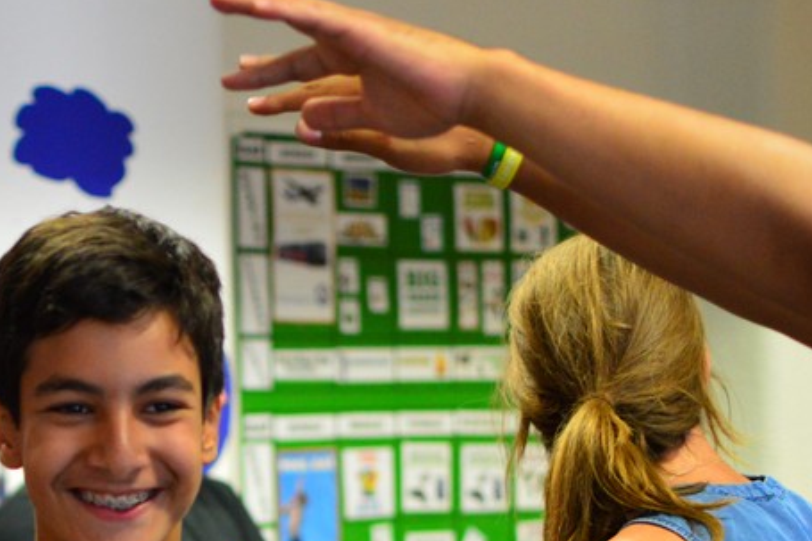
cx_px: 136
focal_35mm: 118
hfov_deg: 17.2
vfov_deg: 11.4
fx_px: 2663
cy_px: 597
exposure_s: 1/160
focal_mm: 35
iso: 1600
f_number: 2
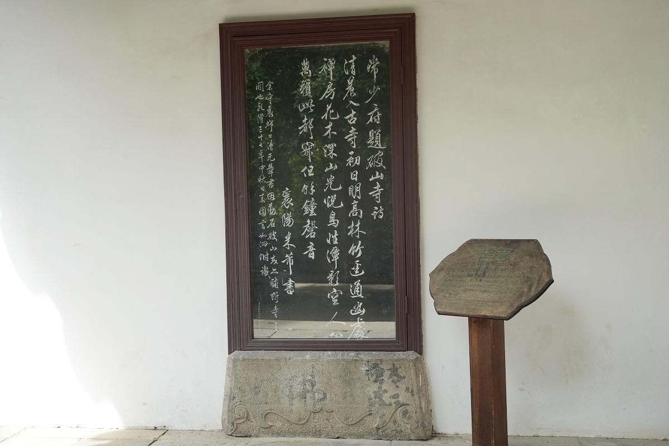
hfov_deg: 44.5
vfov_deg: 30.5
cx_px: 334
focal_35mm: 44
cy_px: 223
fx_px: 818
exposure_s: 1/60
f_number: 4
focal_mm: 44
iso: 160
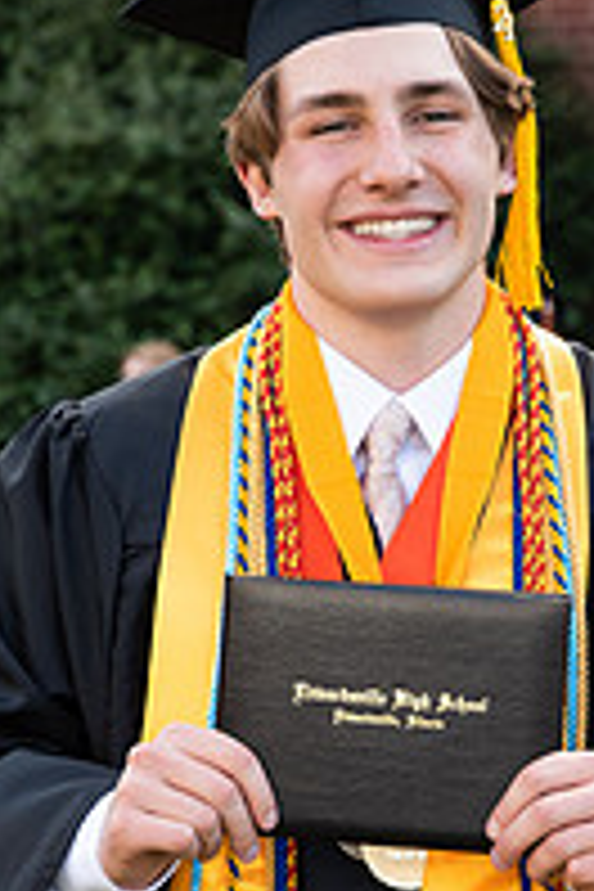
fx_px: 3489
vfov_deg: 14.5
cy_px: 616
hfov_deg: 9.7
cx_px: 418
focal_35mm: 141
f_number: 4.5
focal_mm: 62
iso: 160
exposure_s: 1/200
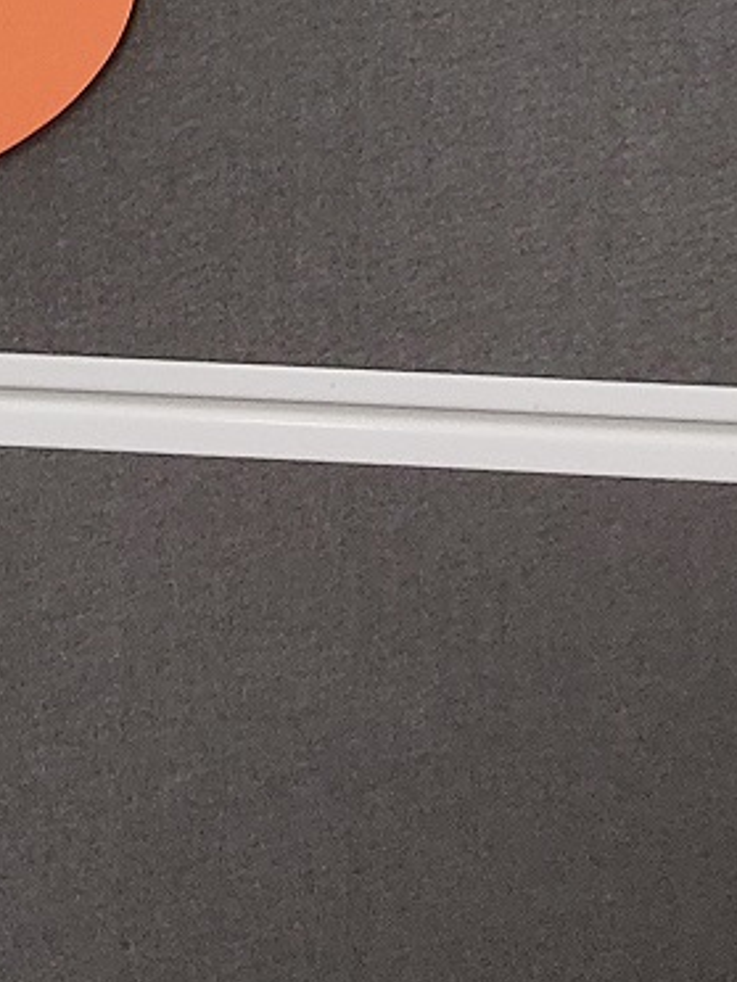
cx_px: -288
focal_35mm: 113
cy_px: -1048
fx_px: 3208
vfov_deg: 14.2
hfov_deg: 12.6
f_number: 1.8
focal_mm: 5.23
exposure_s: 1/50
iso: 320
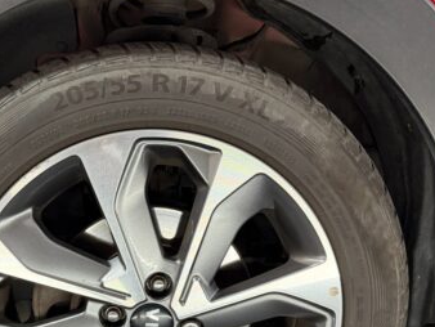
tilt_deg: -18.4
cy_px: 289
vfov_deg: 31.5
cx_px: 148
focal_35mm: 44
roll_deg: +1.5
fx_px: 553
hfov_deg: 42.4
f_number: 1.78
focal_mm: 6.76
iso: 500
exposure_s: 1/50
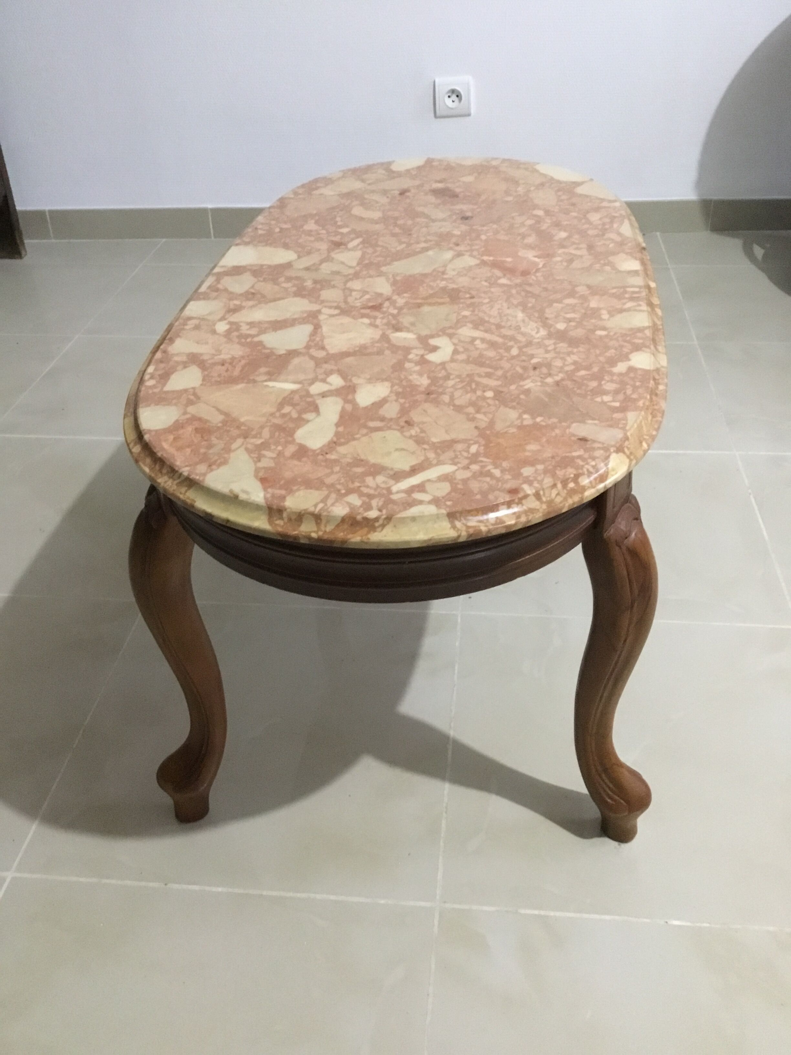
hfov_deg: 45.4
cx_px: 396
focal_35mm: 31
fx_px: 944
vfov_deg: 58.4
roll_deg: +3.9
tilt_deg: -35.1
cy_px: 528
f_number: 2.4
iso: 500
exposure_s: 1/17
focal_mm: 3.3
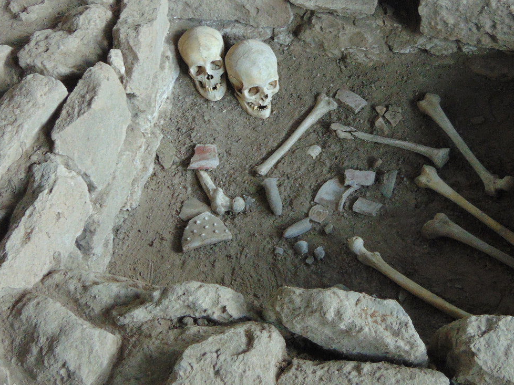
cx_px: 306
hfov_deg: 35.4
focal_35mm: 54
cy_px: 149
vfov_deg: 27.0
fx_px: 802
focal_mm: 5.8
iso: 160
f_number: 3.2
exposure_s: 1/30
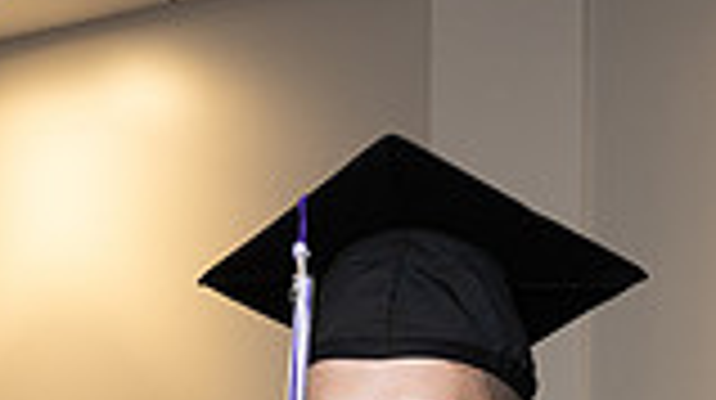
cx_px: 365
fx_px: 2238
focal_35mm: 118
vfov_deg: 9.3
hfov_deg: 18.2
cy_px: 894
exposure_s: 1/125
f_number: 5
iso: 1000
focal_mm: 26.5
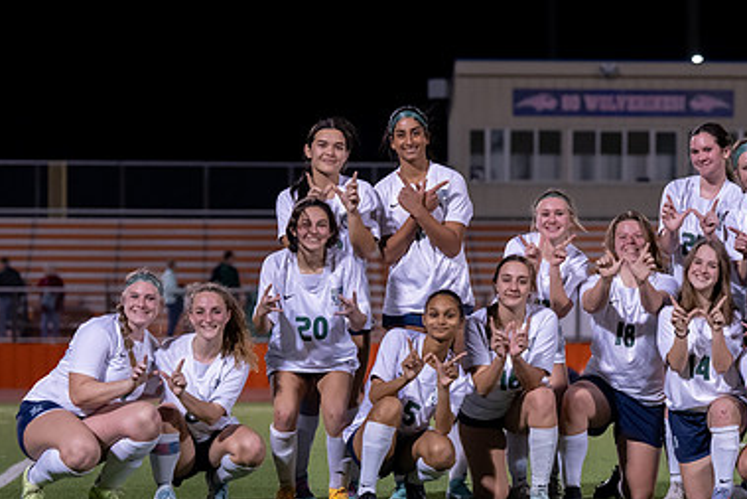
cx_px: 527
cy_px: 336
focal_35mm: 172
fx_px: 3570
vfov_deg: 8.0
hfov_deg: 11.9
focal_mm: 109
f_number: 3.5
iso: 3200
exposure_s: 1/320
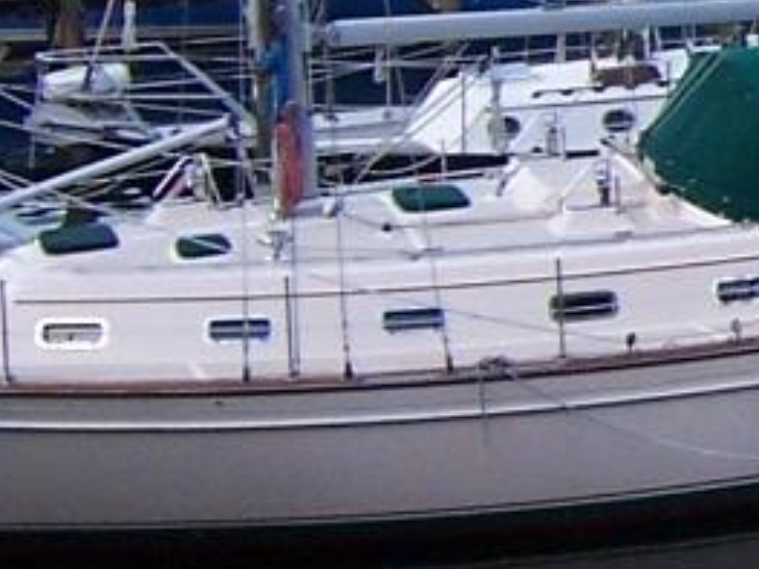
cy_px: 6
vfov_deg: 7.6
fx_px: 4274
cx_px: 1605
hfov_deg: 9.4
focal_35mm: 195
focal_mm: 5.5
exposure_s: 1/180
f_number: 3.4
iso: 80
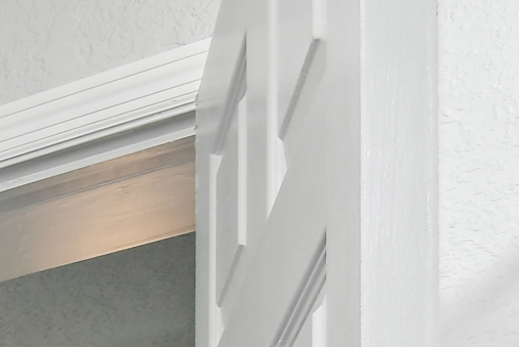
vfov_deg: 11.6
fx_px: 1226
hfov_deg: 14.0
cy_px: 952
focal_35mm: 85
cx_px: -795
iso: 100
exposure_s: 1/3.33
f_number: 7.1
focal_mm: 10
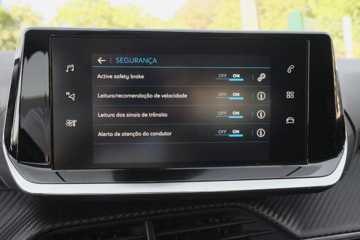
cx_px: 180
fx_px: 400
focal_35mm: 40
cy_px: 120
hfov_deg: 48.5
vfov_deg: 33.4
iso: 2000
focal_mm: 26.4
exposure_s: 1/100
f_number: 9
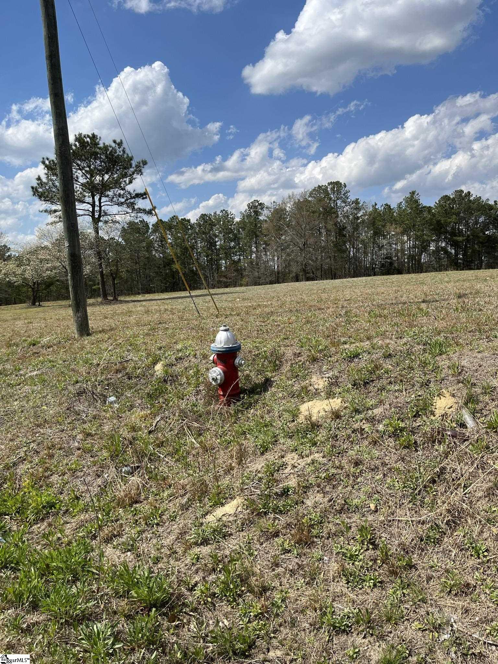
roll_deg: +1.4
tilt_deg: -1.9
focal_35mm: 26
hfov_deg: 53.1
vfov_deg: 67.3
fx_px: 499
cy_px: 332
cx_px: 249
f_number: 1.6
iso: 50
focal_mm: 5.1
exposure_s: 1/4310
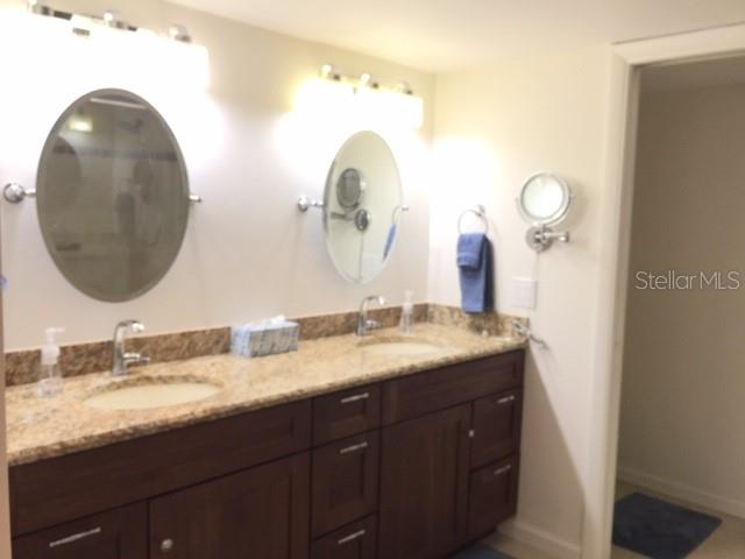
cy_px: 280
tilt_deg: -3.6
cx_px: 372
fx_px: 624
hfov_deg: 61.7
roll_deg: -2.8
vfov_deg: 48.2
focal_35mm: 29
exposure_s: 1/40
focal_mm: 4.15
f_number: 2.2
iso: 32
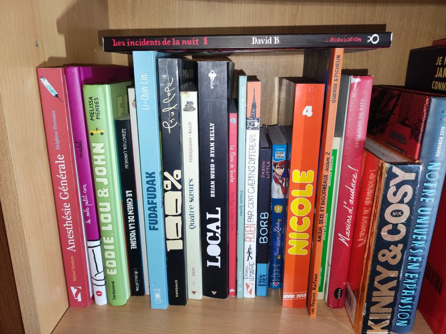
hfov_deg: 69.4
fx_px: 322
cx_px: 223
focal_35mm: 25
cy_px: 167
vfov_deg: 54.8
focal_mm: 4.7
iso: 674
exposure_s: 1/50
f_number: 1.79
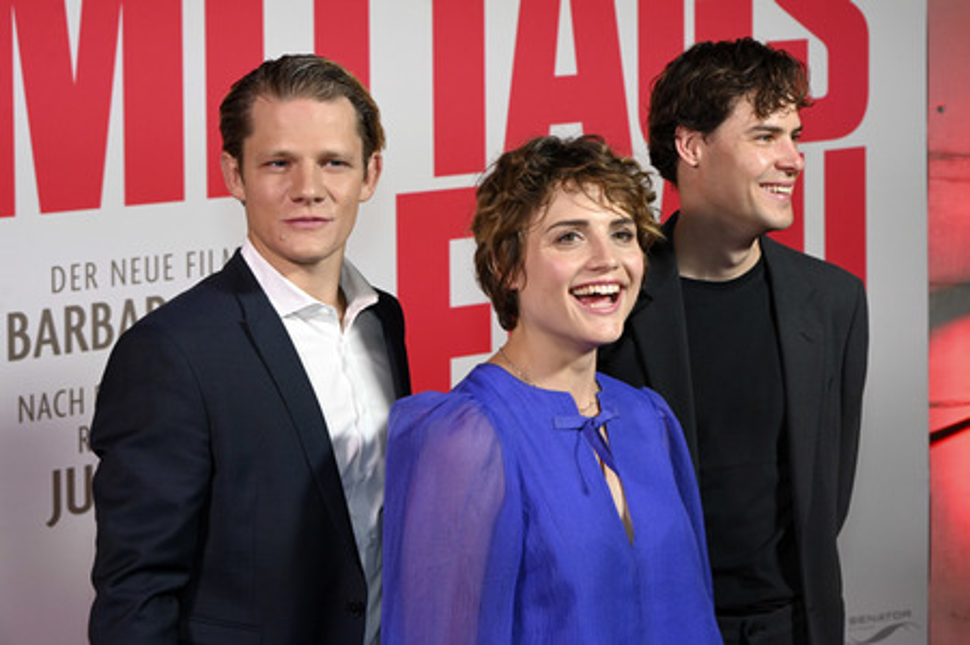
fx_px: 1535
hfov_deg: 35.1
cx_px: 485
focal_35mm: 57
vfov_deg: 23.7
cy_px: 322
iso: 2000
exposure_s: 1/200
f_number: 7.1
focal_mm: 57
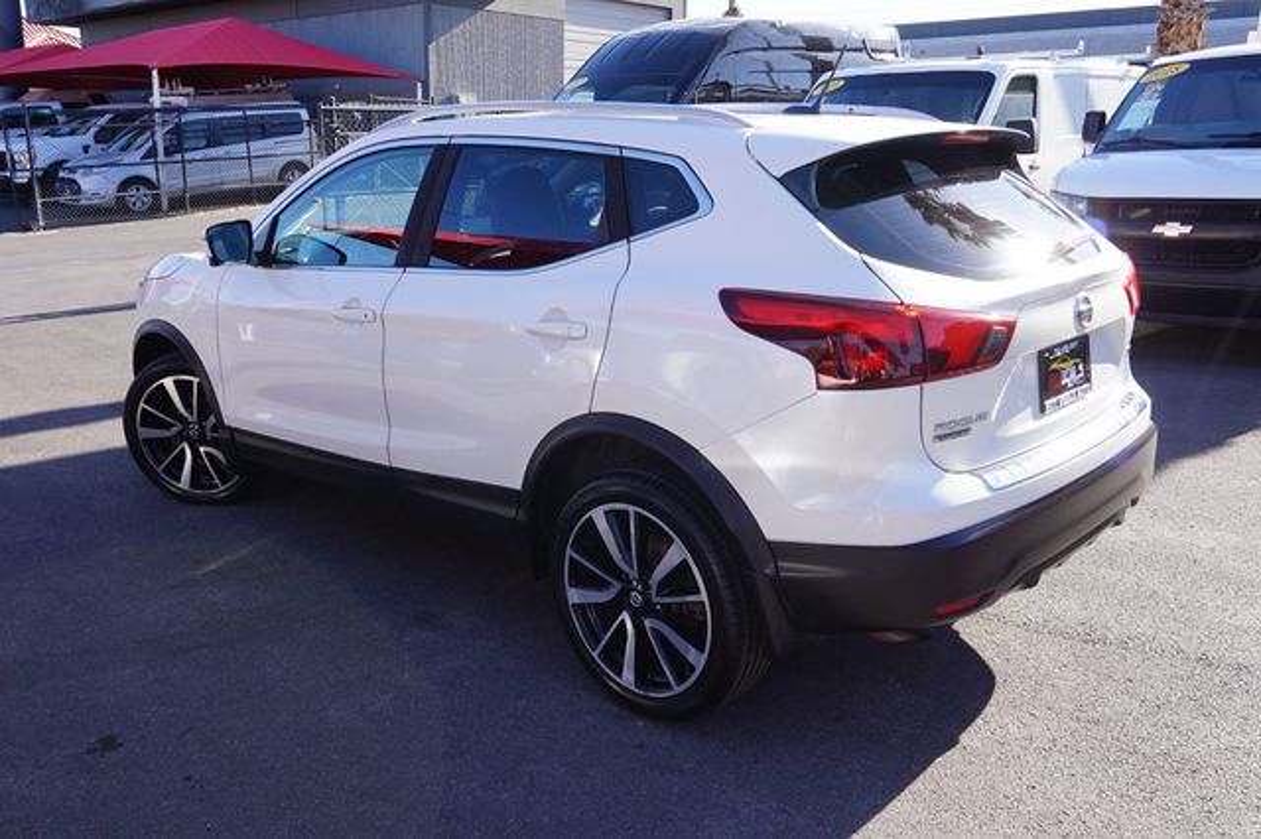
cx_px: 630
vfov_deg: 43.6
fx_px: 1050
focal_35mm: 30
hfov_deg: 62.0
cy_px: 420
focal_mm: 20
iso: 100
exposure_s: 1/80
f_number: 8
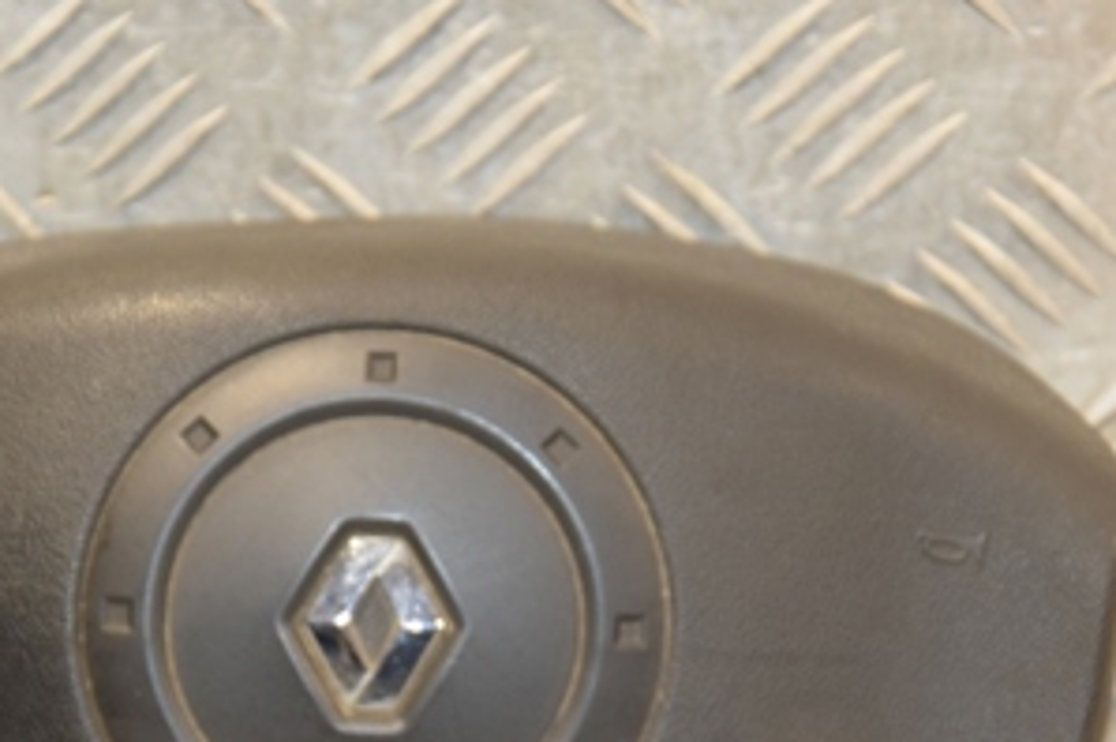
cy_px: 686
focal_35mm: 258
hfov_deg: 8.0
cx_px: 438
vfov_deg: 5.3
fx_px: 7989
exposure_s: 1/100
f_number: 5.3
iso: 800
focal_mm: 80
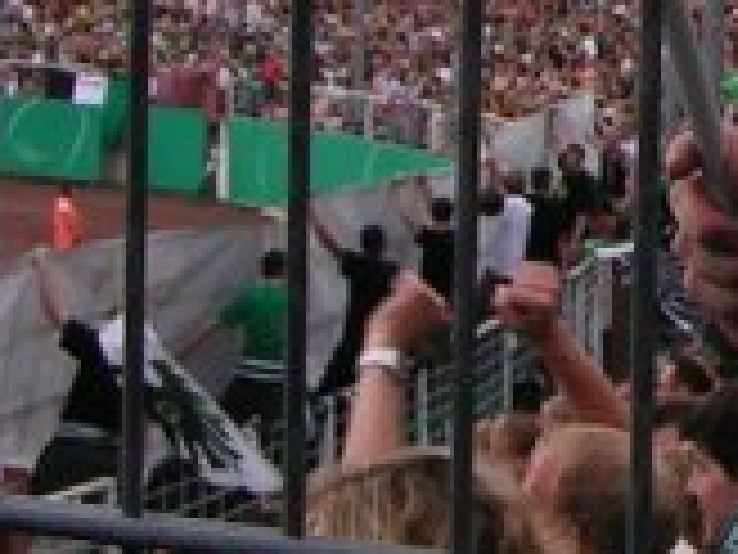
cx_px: 1080
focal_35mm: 139
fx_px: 2963
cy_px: -104
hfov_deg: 13.4
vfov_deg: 10.5
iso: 50
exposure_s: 1/125
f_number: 4.5
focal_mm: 5.8
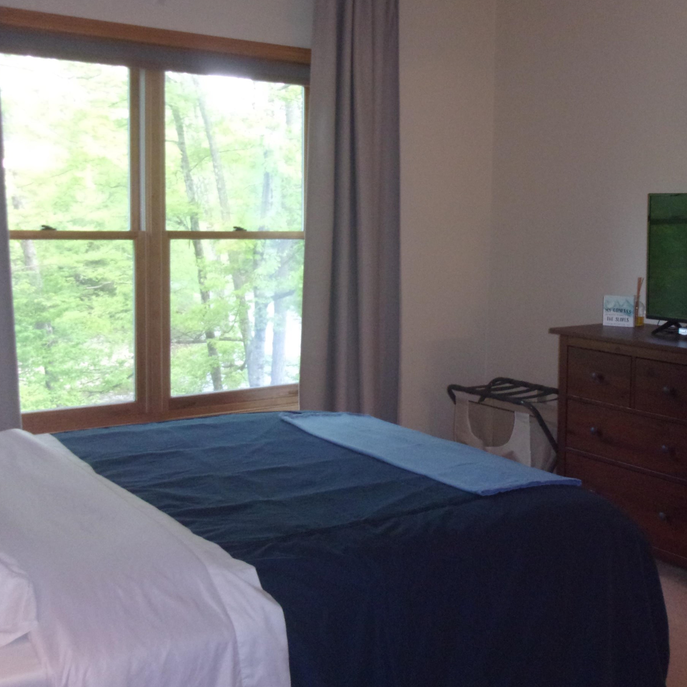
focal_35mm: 42
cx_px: 413
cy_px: 292
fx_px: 943
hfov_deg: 39.8
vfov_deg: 39.9
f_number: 3.9
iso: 320
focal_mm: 5.1
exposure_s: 1/34
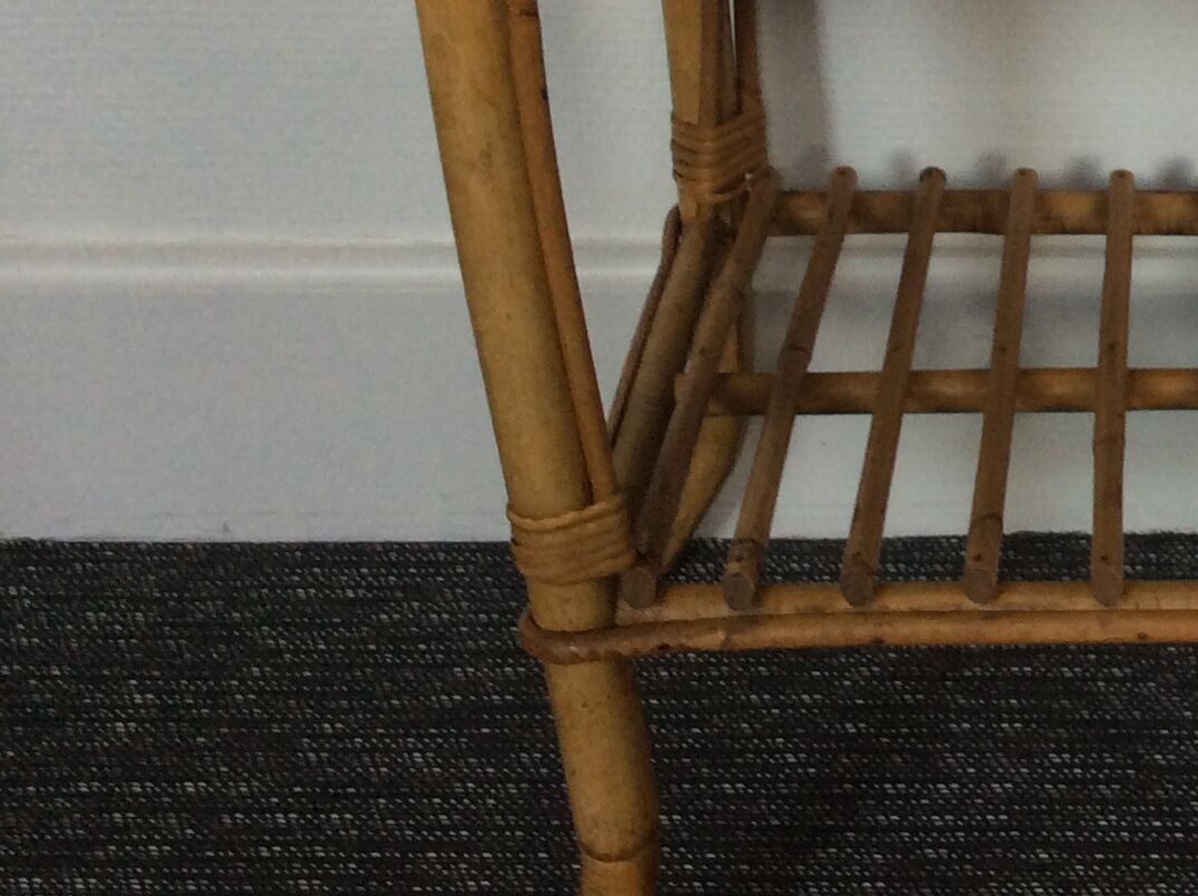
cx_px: 1283
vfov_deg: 19.0
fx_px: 2662
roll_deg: -0.5
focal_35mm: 77
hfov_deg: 23.9
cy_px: 227
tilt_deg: -26.9
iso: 50
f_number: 2.4
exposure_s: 1/25
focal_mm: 3.3
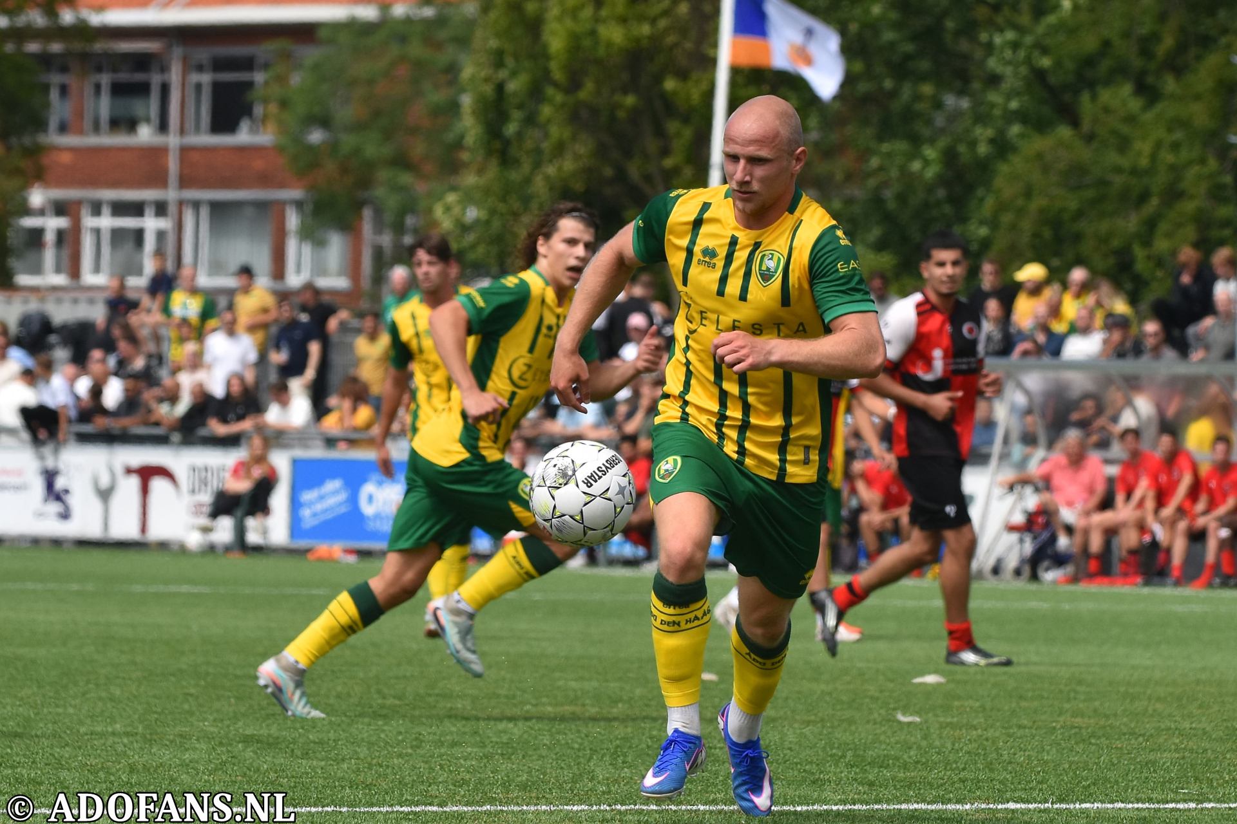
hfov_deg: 11.0
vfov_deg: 7.3
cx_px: 618
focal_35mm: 188
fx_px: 6442
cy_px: 412
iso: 250
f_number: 4
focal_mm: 125
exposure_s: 1/2000
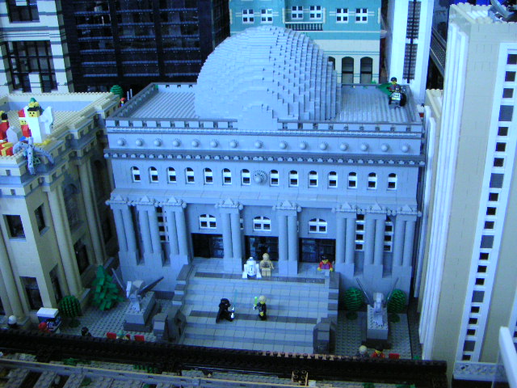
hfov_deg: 50.1
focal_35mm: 37
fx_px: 553
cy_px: 194
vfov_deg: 38.7
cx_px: 258
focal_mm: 4.8
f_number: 2.8
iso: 400
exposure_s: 1/90
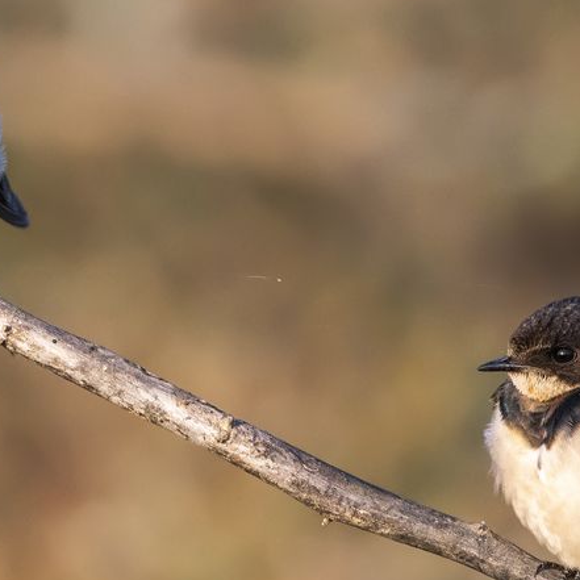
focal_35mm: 2311
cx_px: 87
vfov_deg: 0.8
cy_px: 289
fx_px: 43808
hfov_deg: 0.8
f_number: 7.1
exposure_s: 1/1250
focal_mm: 500
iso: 1100
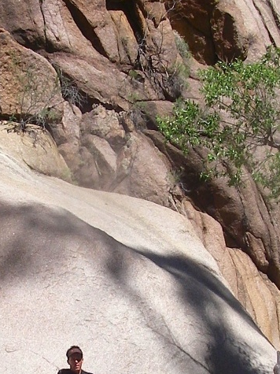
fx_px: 1381
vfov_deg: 15.3
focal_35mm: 128
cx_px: 68
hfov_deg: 11.5
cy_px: 326
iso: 64
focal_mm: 6.3
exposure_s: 1/320
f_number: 6.6
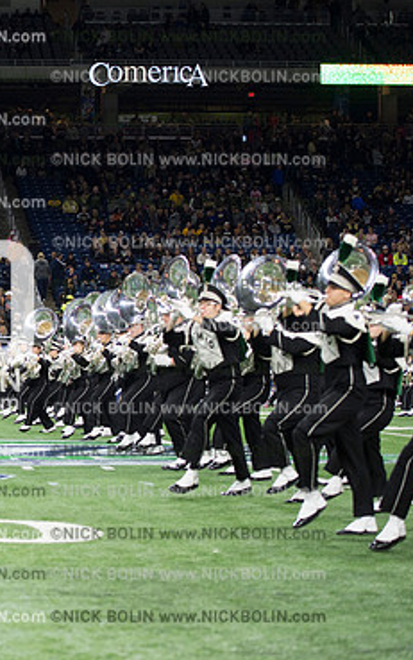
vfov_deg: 18.6
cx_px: -93
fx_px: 2015
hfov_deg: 11.5
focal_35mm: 112
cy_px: 326
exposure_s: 1/1000
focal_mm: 70
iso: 2500
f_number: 3.5
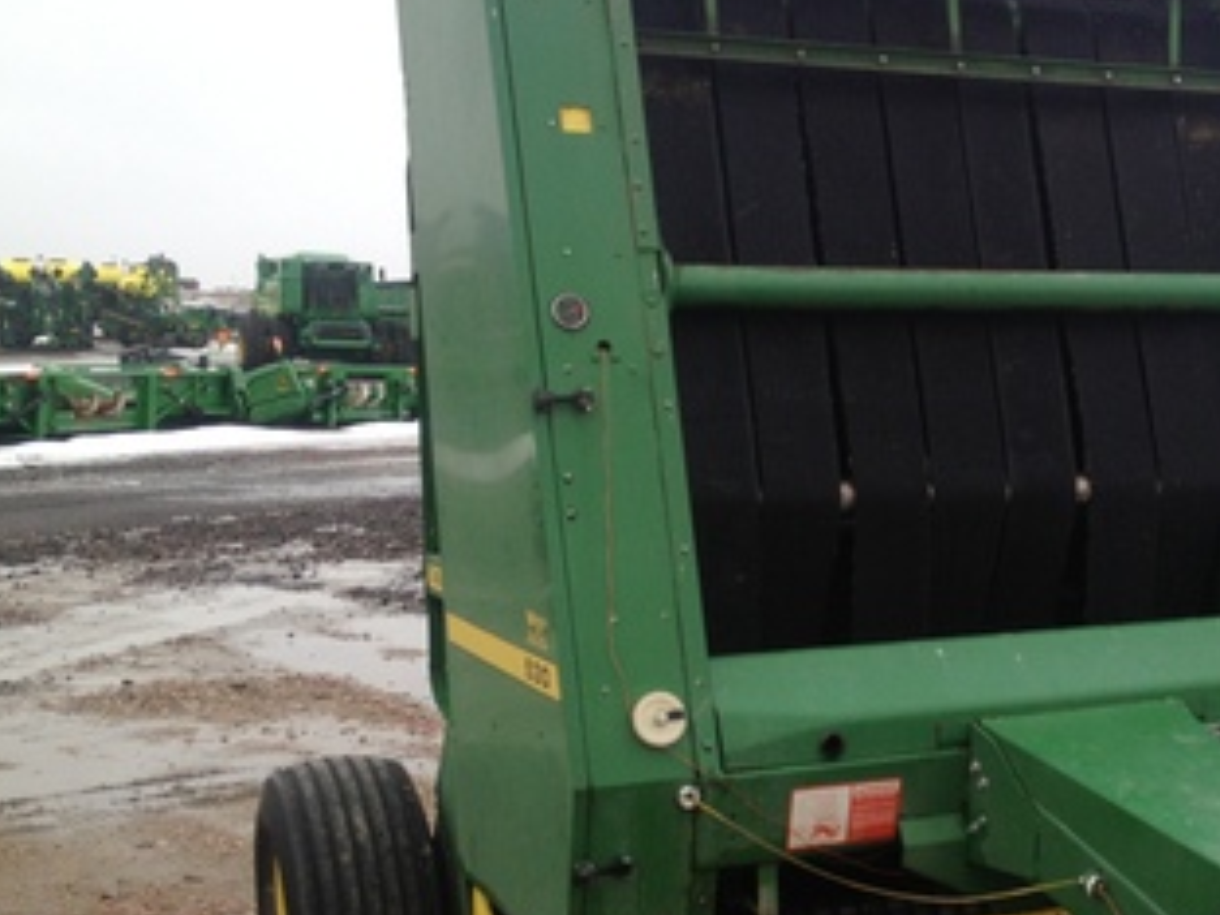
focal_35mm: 61
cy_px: 571
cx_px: 981
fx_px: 2150
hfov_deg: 30.9
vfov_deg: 24.0
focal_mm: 4.28
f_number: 2.4
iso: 50
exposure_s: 1/260
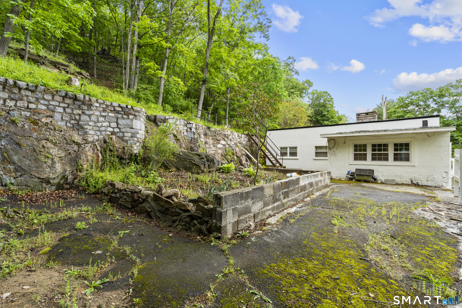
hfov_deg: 96.7
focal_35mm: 16
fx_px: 205
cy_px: 154
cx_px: 231
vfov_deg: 73.7
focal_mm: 16
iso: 200
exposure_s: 1/5
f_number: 9
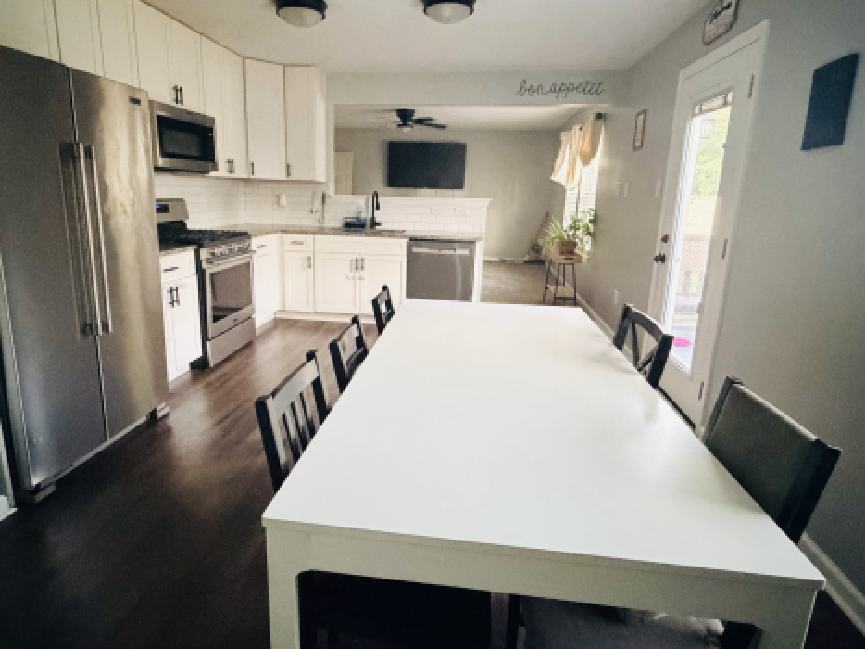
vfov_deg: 65.8
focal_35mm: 20
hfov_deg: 81.7
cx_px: 414
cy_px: 299
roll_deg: -1.1
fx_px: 500
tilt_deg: -11.9
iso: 1250
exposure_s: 1/50
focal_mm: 2.22
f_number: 2.2
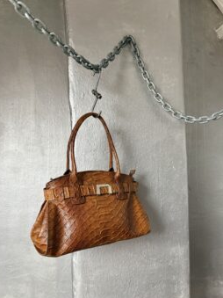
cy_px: 154
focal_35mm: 25
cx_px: 108
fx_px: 215
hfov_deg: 54.8
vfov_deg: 69.4
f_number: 1.78
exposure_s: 1/60
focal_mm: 6.76
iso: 800
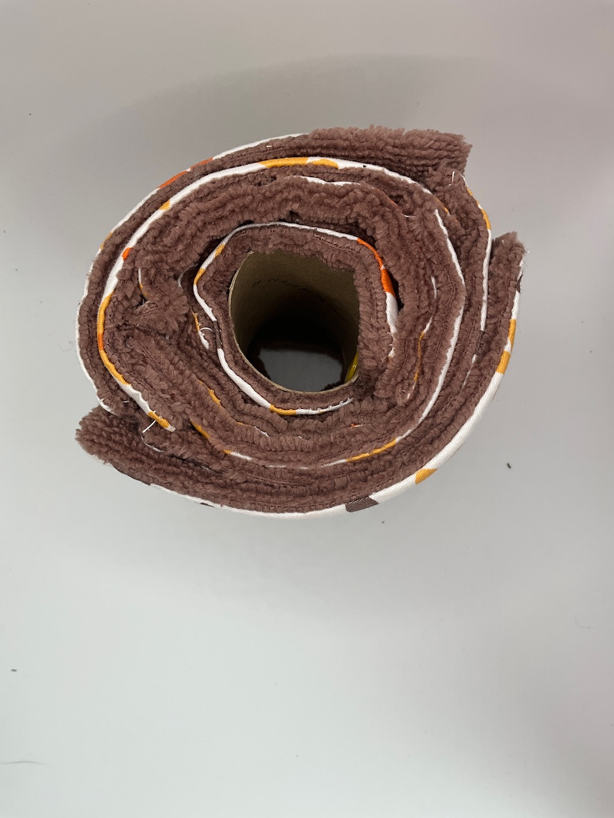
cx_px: 307
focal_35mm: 29
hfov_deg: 48.2
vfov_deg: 61.7
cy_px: 409
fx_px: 686
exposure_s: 1/316
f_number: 1.8
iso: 25
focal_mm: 3
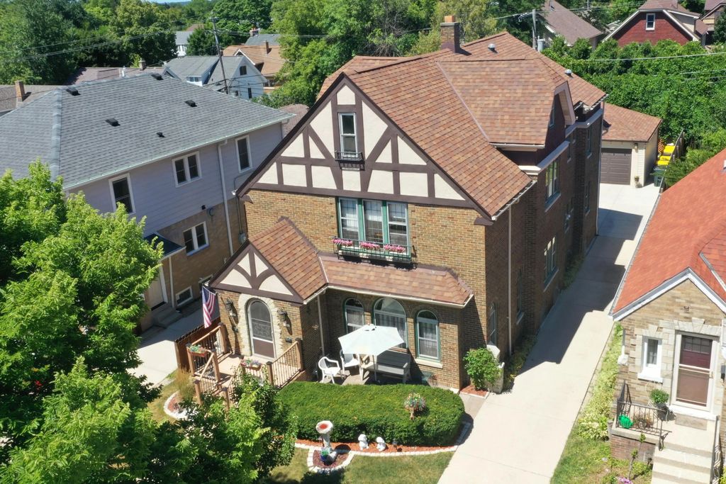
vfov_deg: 46.4
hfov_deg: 65.5
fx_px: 565
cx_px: 363
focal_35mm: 28
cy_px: 242
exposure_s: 1/80
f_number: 11
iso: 100
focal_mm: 10.26
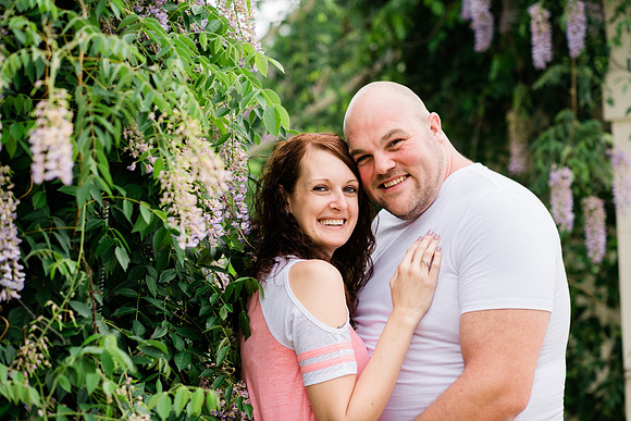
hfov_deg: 23.9
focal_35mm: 85
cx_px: 316
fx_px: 1490
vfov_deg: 16.1
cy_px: 210
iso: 320
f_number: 2.8
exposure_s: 1/160
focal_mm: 85
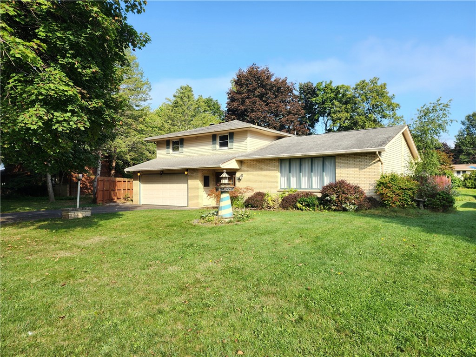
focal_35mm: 23
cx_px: 238
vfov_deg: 58.9
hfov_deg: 73.9
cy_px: 178
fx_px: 316
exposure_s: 1/395
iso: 12
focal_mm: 6.4
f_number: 1.8
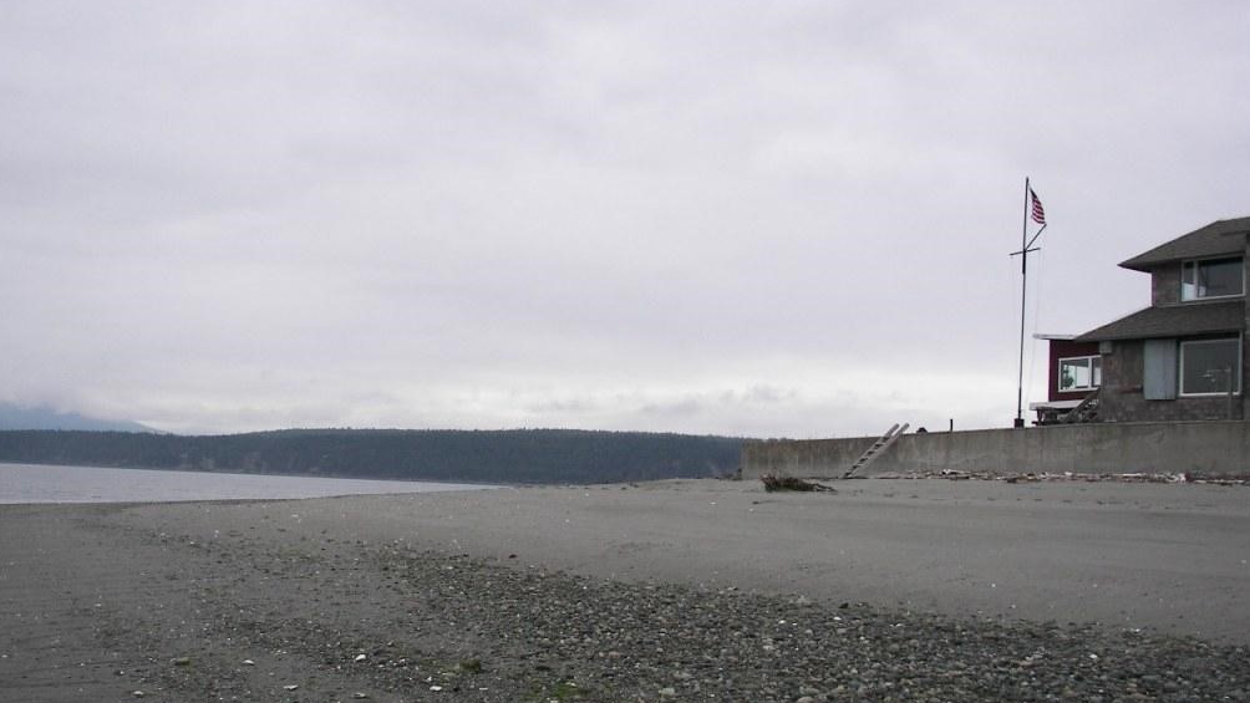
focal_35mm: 40
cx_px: 619
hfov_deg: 50.5
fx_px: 1326
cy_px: 419
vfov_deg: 29.6
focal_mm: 6
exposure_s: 1/500
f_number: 2.8
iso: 50
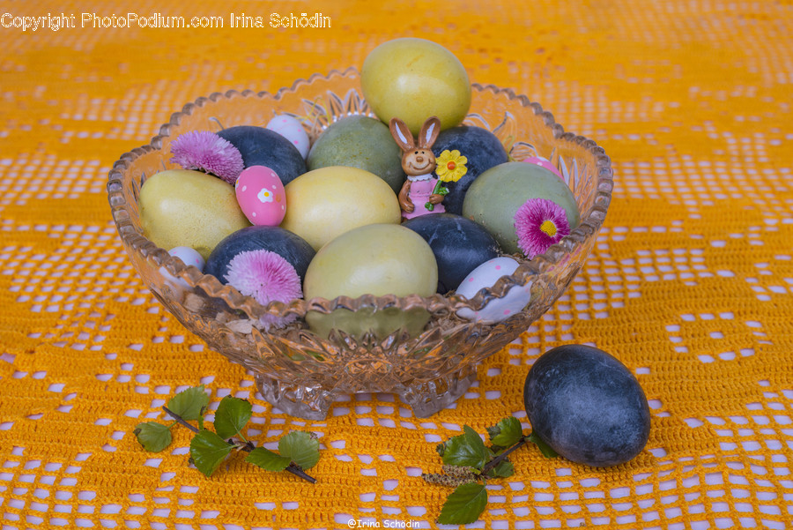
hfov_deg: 39.6
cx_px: 396
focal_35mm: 50
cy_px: 265
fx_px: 1102
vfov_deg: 27.0
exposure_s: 1/40
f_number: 10
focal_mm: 50
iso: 100
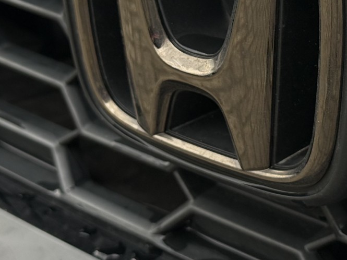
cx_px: 238
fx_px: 1042
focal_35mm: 104
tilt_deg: -14.8
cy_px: 42
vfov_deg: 14.1
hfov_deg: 18.8
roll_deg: -2.6
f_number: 1.78
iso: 100
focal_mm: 6.76
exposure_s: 1/636
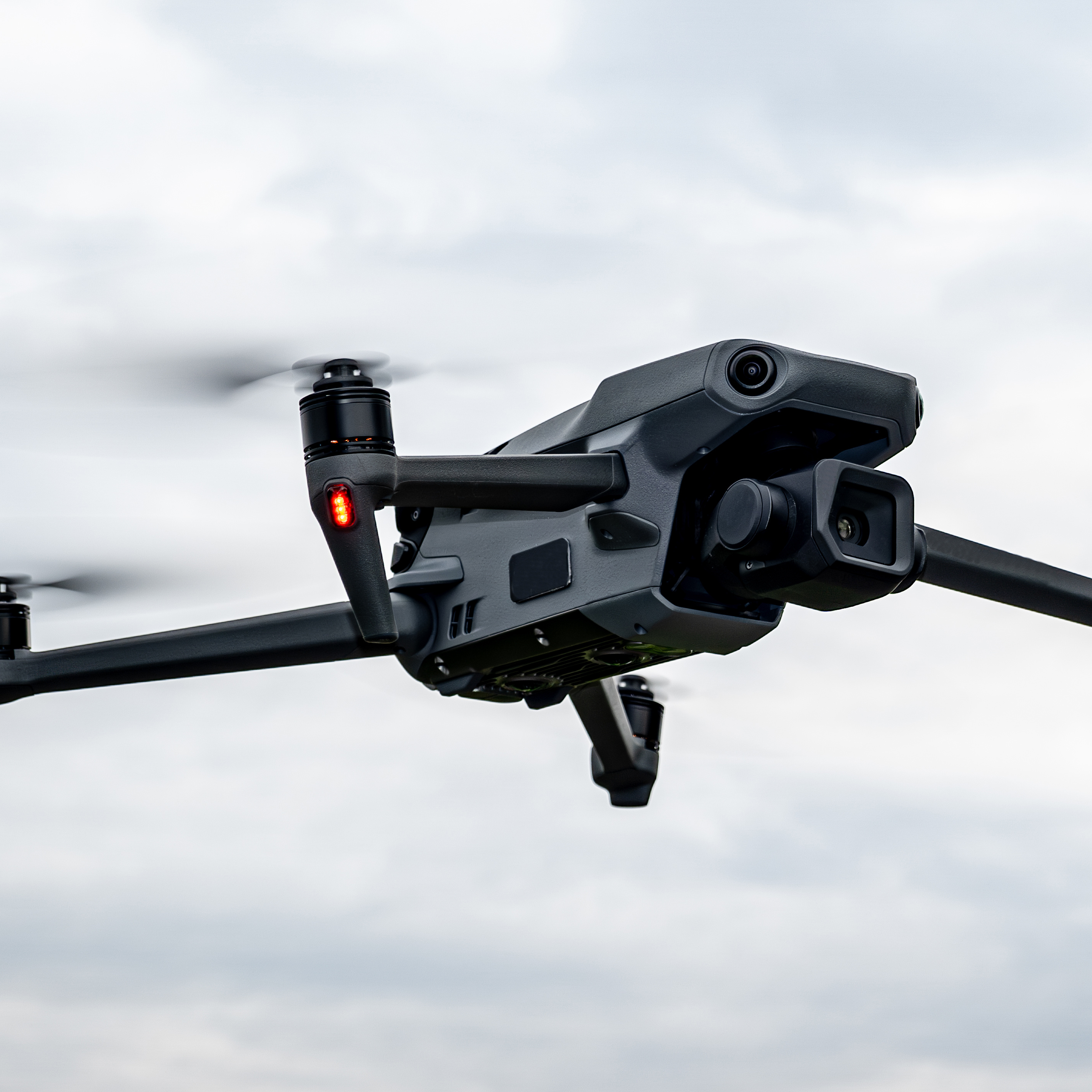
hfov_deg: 15.4
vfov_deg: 15.4
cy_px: 424
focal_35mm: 113
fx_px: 4033
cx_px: 626
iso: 100
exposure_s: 1/125
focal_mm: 25.3
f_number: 4.5
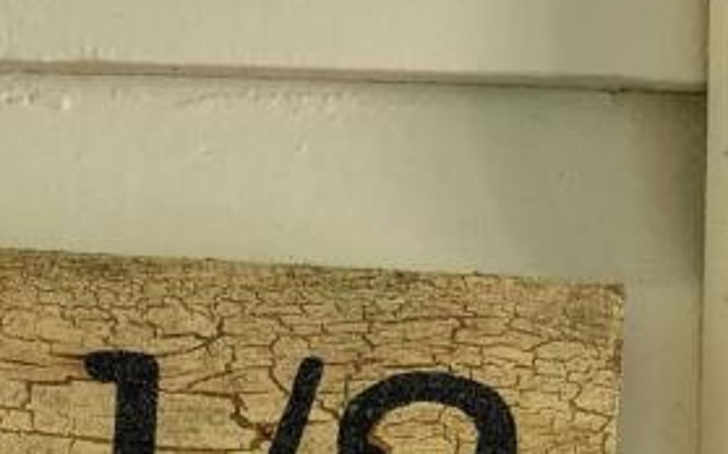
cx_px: 39
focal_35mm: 105
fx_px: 2082
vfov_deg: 11.8
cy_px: 720
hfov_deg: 19.4
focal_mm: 6.4
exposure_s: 1/120
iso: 320
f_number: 1.8
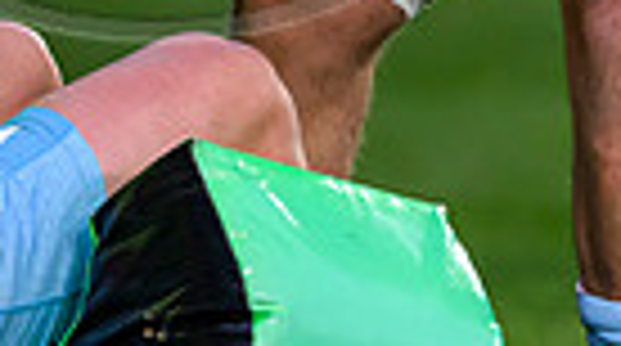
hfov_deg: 1.0
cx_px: 439
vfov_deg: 0.5
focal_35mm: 2277
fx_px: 37422
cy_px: -538
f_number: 3.5
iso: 3200
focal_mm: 400
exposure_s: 1/1600
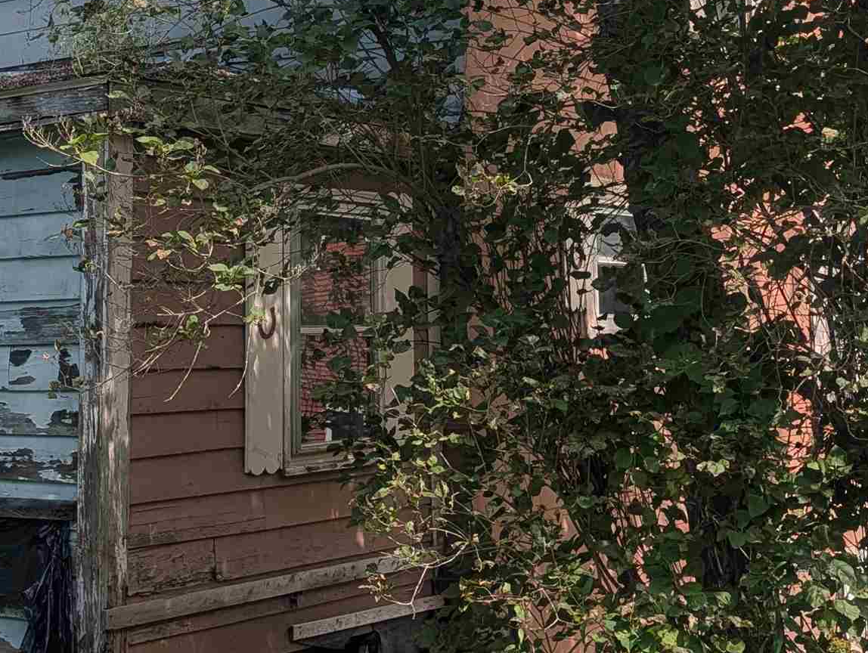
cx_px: 250
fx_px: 1607
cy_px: 97
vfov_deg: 22.6
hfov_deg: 29.9
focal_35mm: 64
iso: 23
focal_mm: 6.9
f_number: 1.68
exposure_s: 1/929
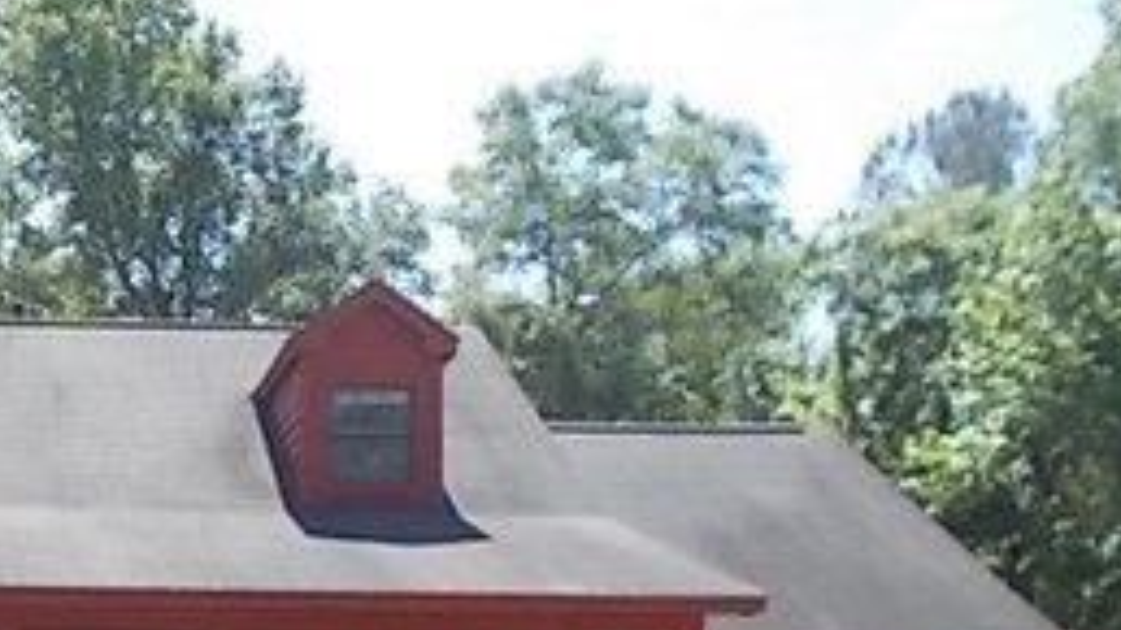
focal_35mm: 55
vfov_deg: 20.5
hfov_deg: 35.2
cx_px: 70
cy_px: 741
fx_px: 1635
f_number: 3.2
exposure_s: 1/320
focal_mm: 4.6
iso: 80
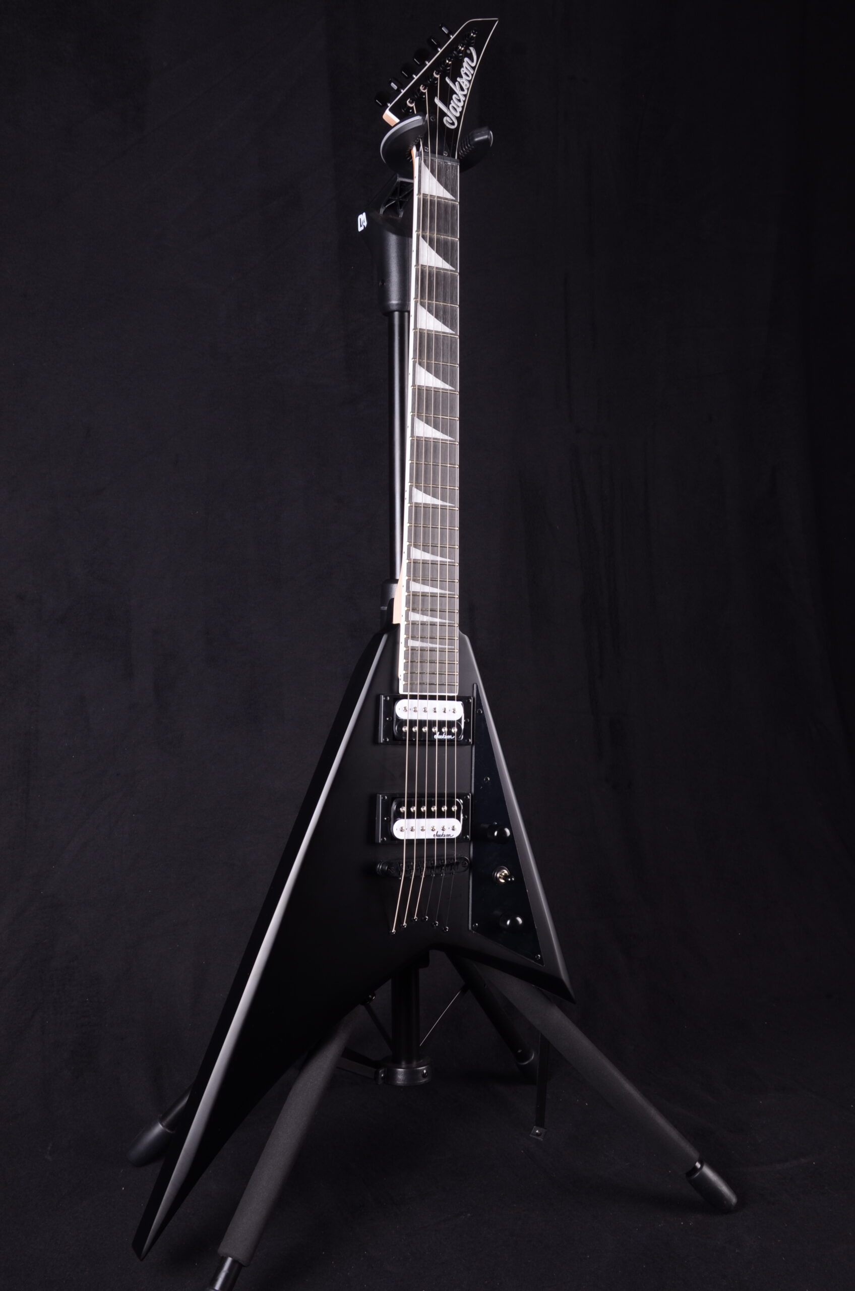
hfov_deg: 35.3
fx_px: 1342
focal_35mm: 38
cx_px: 428
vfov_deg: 51.4
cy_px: 646
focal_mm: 25
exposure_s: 1/200
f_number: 11
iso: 200
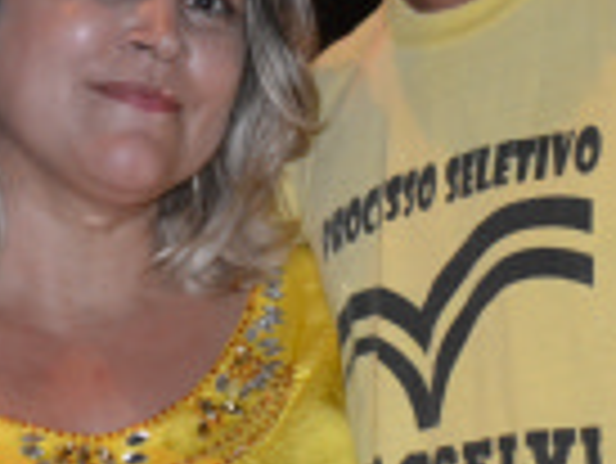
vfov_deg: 9.1
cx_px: 261
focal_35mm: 163
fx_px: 2899
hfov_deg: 12.1
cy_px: -47
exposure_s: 1/60
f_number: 4
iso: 3200
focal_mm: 31
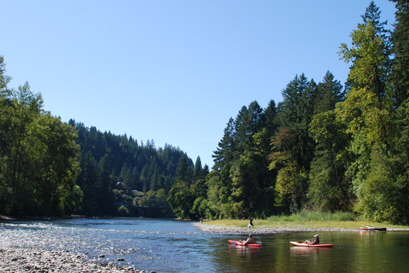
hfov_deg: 47.4
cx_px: 203
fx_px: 466
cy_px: 158
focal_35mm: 41
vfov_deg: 32.6
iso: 100
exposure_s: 1/200
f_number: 7.1
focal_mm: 18
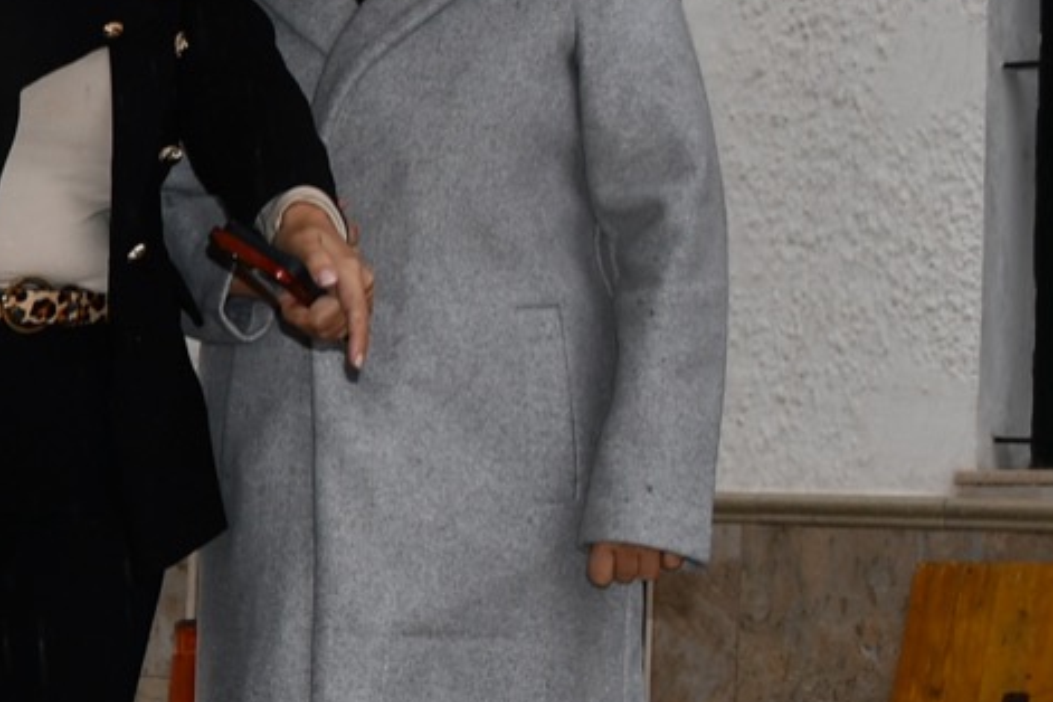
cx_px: -718
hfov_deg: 13.4
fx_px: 4095
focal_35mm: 140
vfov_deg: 9.8
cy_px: 312
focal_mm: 22
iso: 100
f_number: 5
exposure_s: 1/250
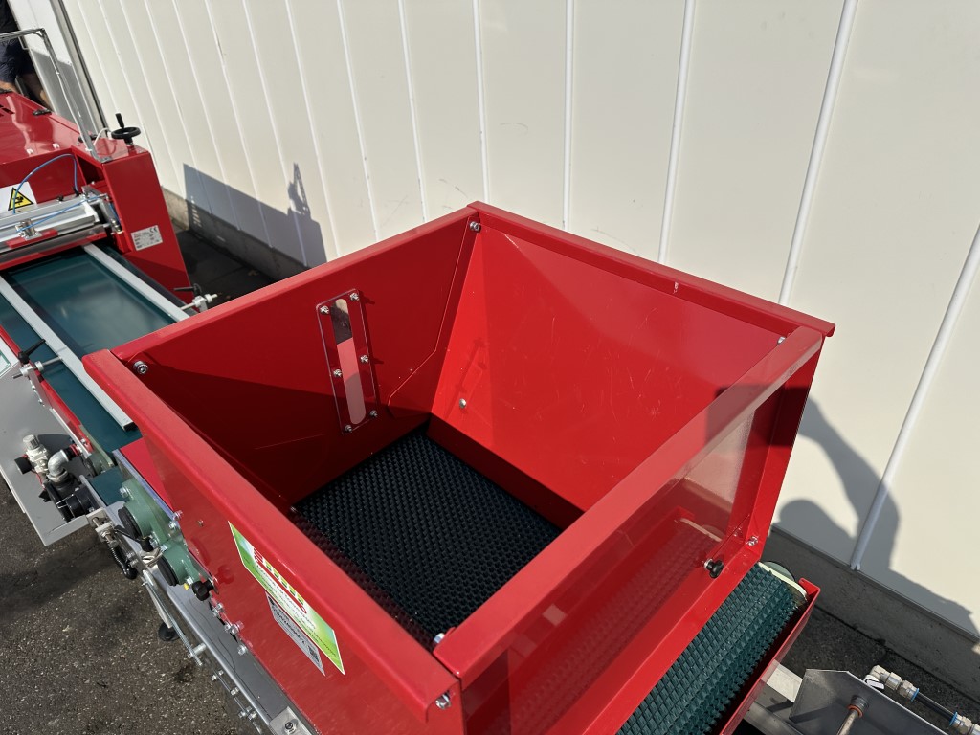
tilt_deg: -37.6
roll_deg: +3.1
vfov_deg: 56.8
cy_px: 368
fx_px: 679
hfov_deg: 71.6
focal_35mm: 24
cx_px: 490
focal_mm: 6.86
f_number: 1.78
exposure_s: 1/8197
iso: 80
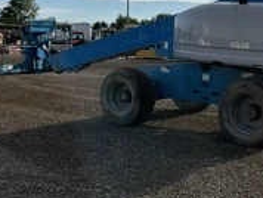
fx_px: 495
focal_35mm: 65
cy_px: 37
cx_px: 179
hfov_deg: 29.5
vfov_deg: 22.3
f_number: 1.8
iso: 25
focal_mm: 3
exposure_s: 1/2801
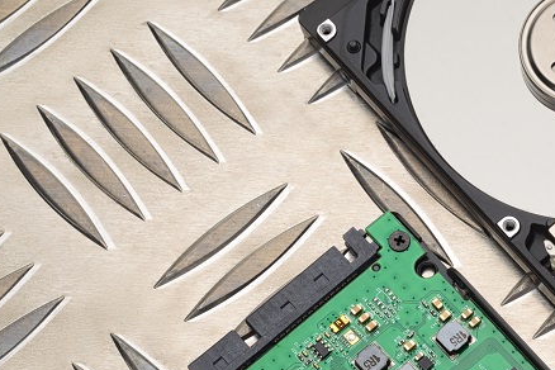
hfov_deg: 14.6
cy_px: 392
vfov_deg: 9.9
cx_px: 598
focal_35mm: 137
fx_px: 2112
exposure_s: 1/100
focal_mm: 60
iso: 100
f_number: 16
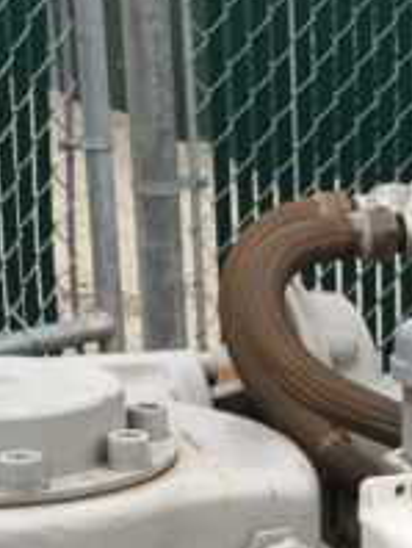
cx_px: 650
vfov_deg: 16.2
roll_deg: -2.6
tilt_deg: -19.7
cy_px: 645
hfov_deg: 12.0
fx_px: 1853
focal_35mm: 117
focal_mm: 4.15
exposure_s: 1/120
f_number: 2.2
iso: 40
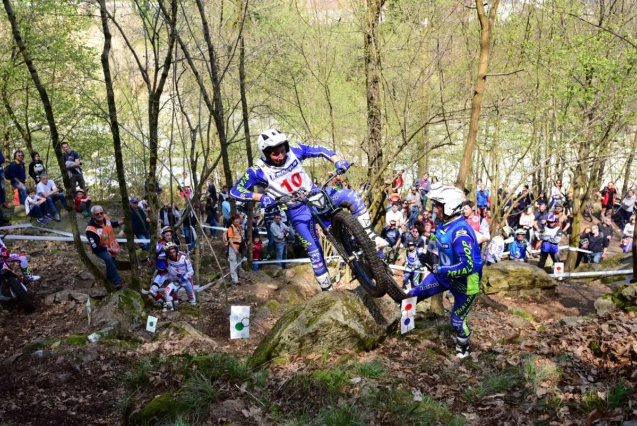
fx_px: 620
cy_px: 213
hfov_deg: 54.4
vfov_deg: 37.9
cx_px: 318
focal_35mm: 35
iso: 640
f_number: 4.5
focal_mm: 35
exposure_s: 1/1600
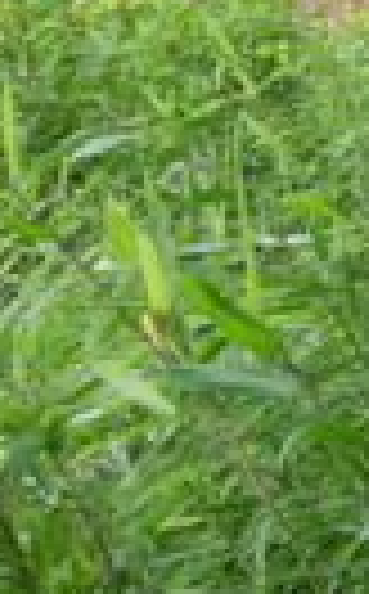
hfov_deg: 6.1
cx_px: 1552
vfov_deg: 11.8
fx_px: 2796
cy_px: -160
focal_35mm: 173
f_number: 4
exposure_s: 1/100
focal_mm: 10.4
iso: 125
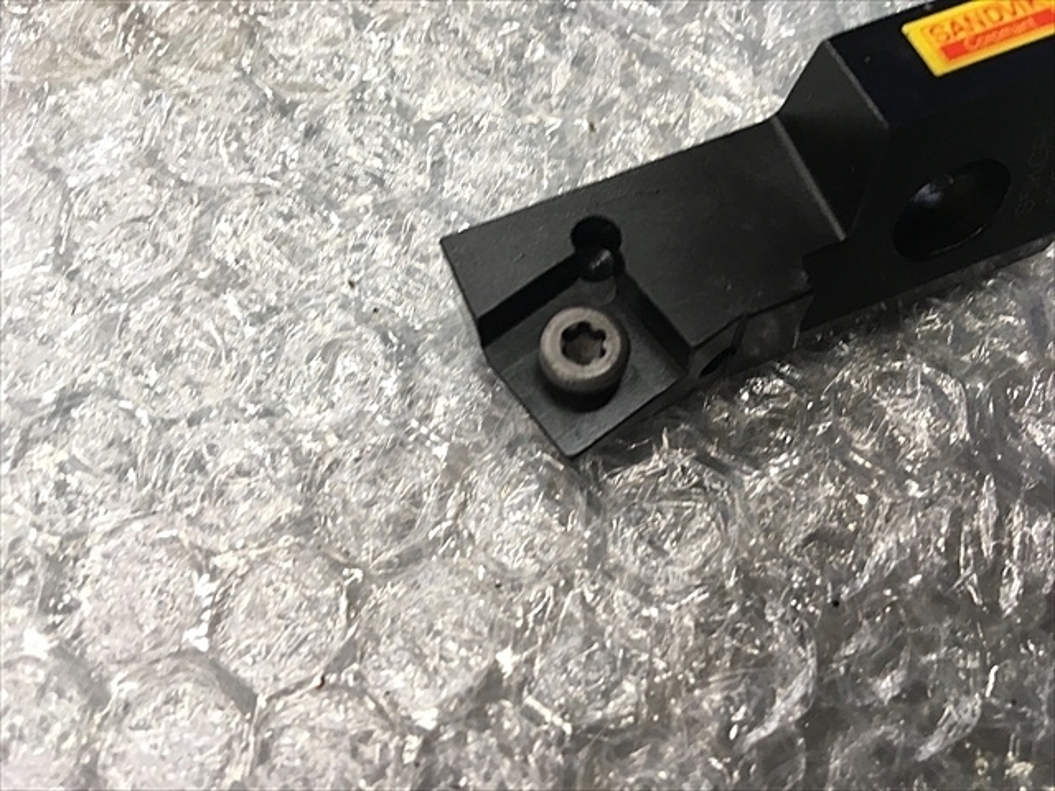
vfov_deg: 48.2
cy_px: 396
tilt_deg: -69.7
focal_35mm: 29
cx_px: 528
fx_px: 884
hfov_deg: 61.7
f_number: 2.2
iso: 64
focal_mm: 4.15
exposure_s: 1/30
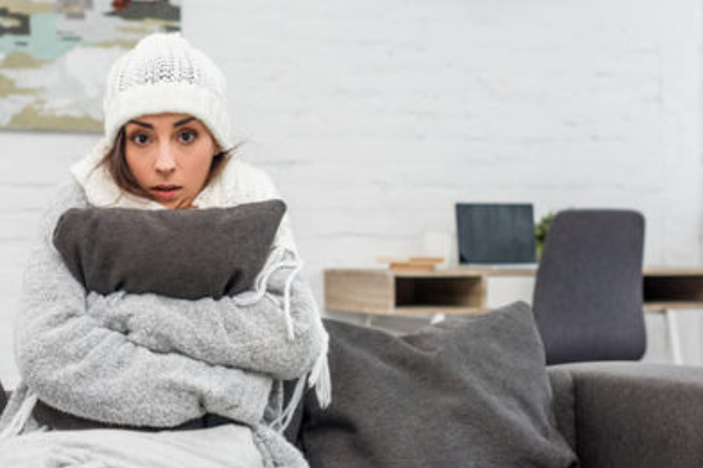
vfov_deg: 16.4
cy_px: 274
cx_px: 222
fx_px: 1620
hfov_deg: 24.3
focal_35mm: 83
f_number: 3.5
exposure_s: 1/160
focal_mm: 50
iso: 400
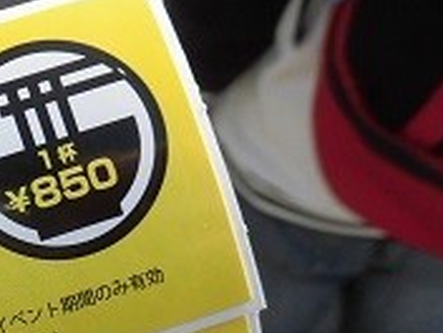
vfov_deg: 25.7
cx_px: -65
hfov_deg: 30.1
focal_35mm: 56
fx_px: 717
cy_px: 262
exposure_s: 1/800
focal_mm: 4.3
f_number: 3.1
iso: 100
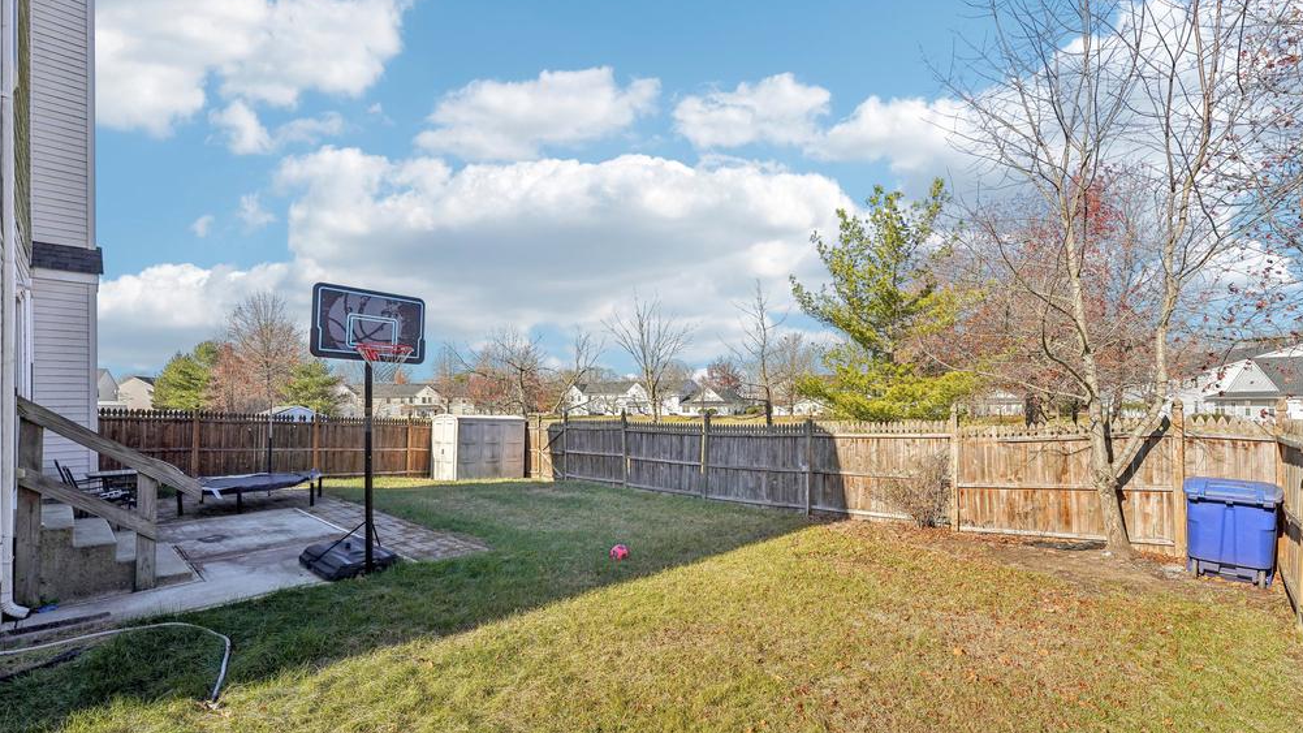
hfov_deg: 103.0
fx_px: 518
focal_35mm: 15
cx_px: 642
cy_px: 391
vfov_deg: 70.4
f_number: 7.1
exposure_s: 1/1600
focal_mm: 14
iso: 500
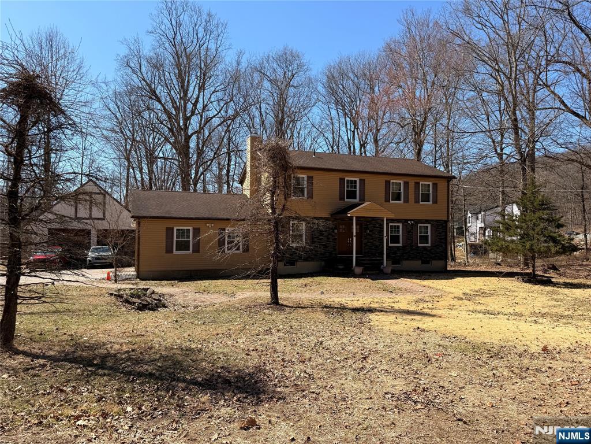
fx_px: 410
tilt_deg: +1.1
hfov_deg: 71.6
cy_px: 222
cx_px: 296
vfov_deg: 56.8
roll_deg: -0.3
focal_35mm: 24
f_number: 1.78
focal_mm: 6.76
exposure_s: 1/3021
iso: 80
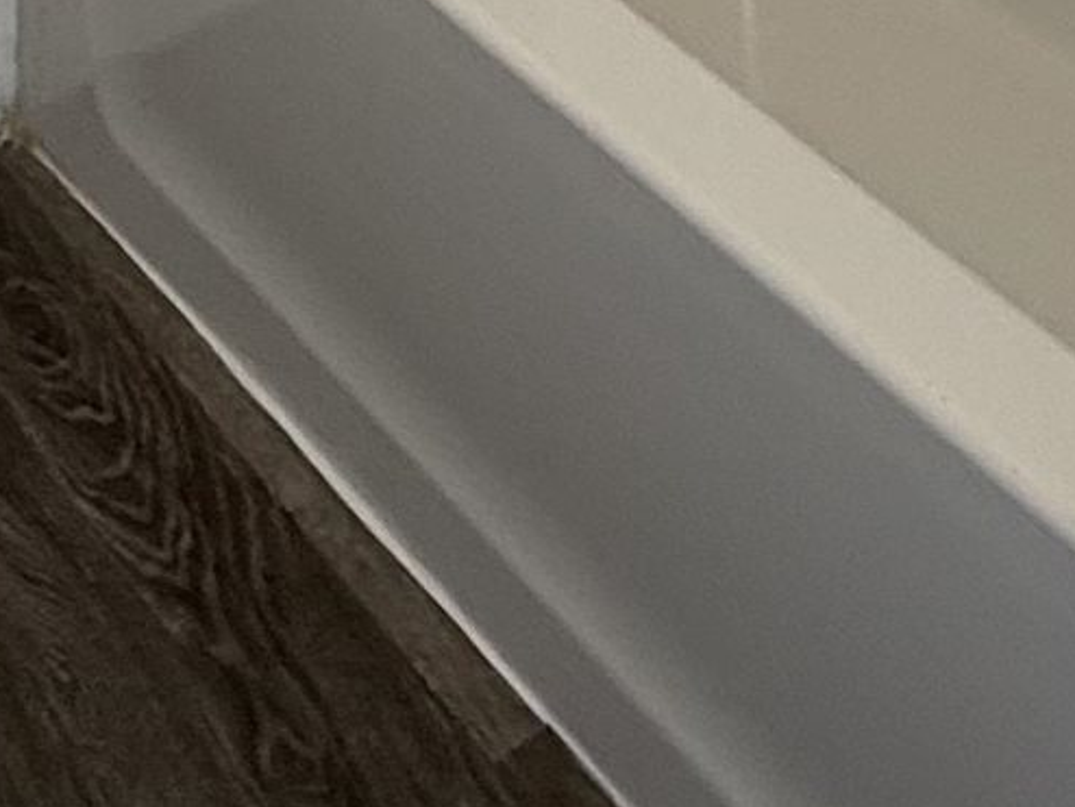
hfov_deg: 22.5
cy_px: -1203
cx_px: 633
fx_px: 2703
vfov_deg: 12.6
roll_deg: -0.8
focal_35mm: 87
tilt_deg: -8.4
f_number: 2.2
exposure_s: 1/120
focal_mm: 2.22
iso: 160
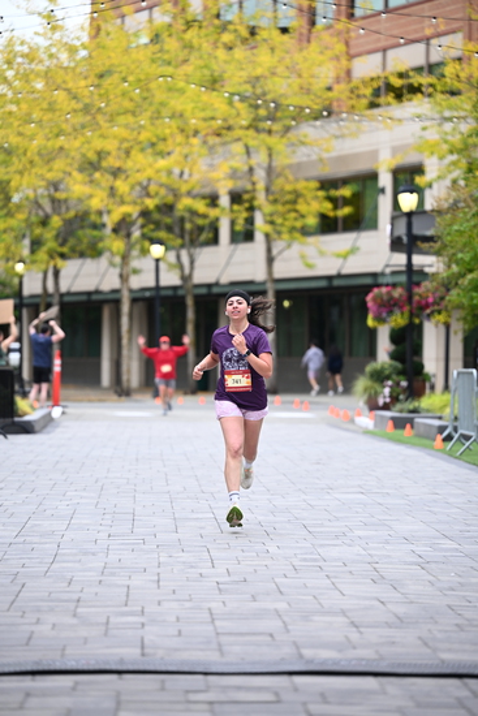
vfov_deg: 15.8
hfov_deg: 10.6
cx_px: 239
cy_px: 358
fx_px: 2587
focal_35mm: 130
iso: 640
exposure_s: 1/1600
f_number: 2.8
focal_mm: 130
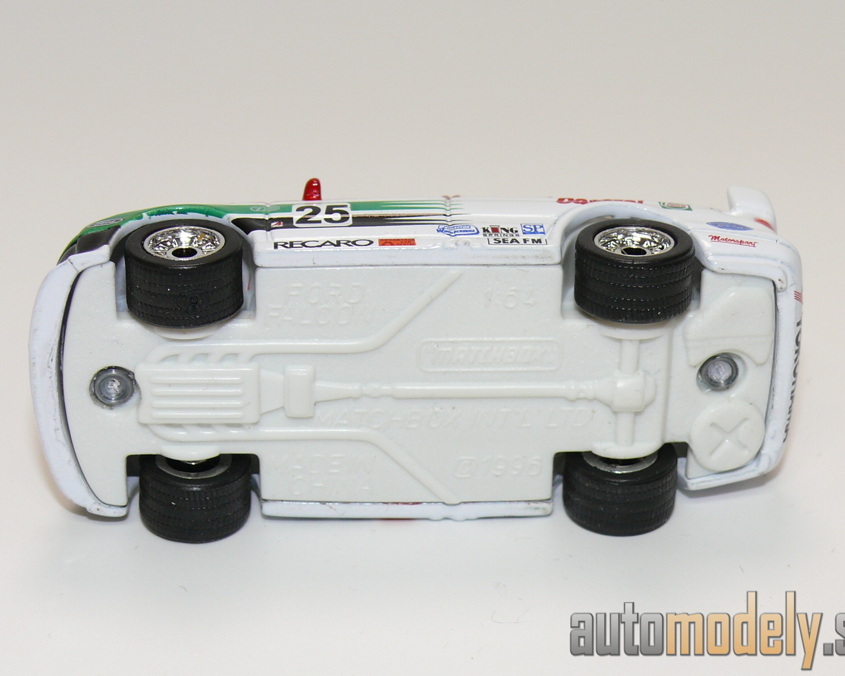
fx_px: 2351
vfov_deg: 16.4
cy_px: 338
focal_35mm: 94
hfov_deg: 20.4
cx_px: 440
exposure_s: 1/30
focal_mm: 12.6
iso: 100
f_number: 4
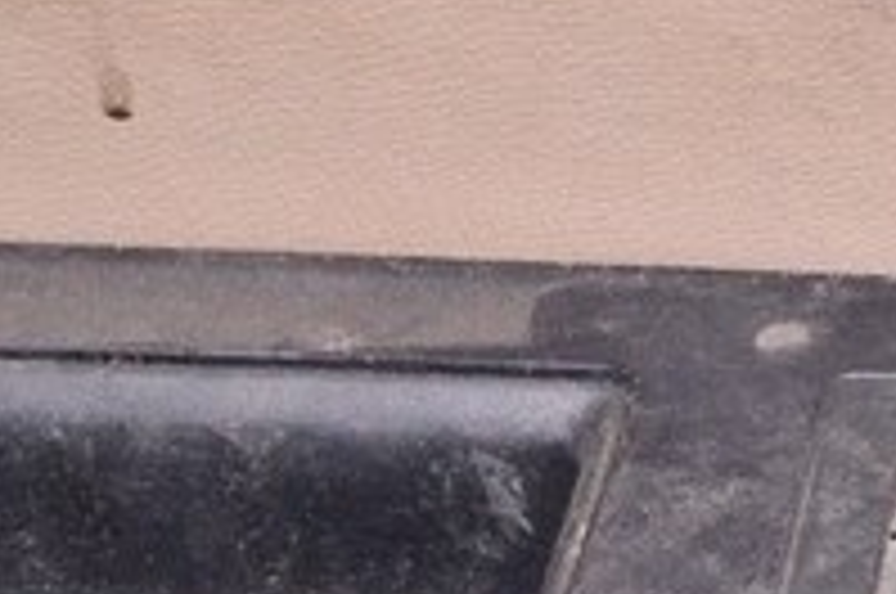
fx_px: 4224
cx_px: 1364
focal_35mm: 170
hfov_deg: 11.6
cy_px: 461
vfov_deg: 8.0
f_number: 8
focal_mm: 22
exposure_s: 1/160
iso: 1600
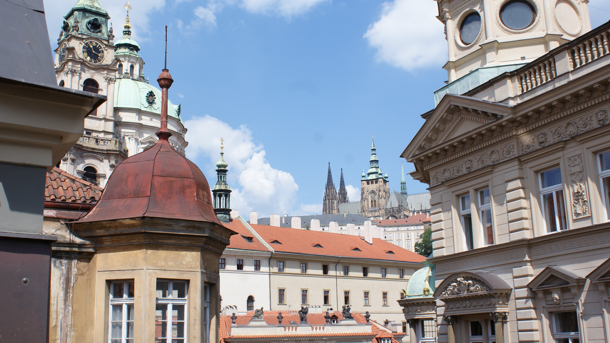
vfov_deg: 29.0
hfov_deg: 49.4
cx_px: 305
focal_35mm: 41
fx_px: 663
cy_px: 175
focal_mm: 26
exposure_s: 1/200
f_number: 9
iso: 100
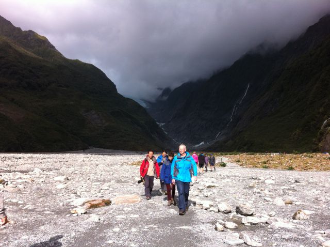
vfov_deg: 40.6
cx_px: 165
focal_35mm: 35
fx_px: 333
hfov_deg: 52.7
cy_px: 124
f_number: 2.8
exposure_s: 1/887
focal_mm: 3.85
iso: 80
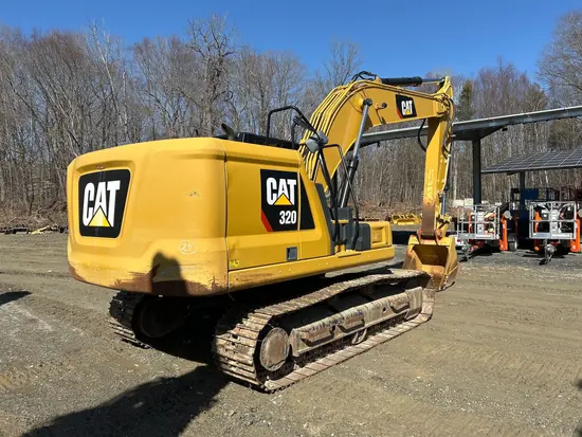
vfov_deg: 53.1
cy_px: 218
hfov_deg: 67.3
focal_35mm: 26
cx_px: 291
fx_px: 437
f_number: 1.5
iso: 50
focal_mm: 5.7
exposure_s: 1/3831
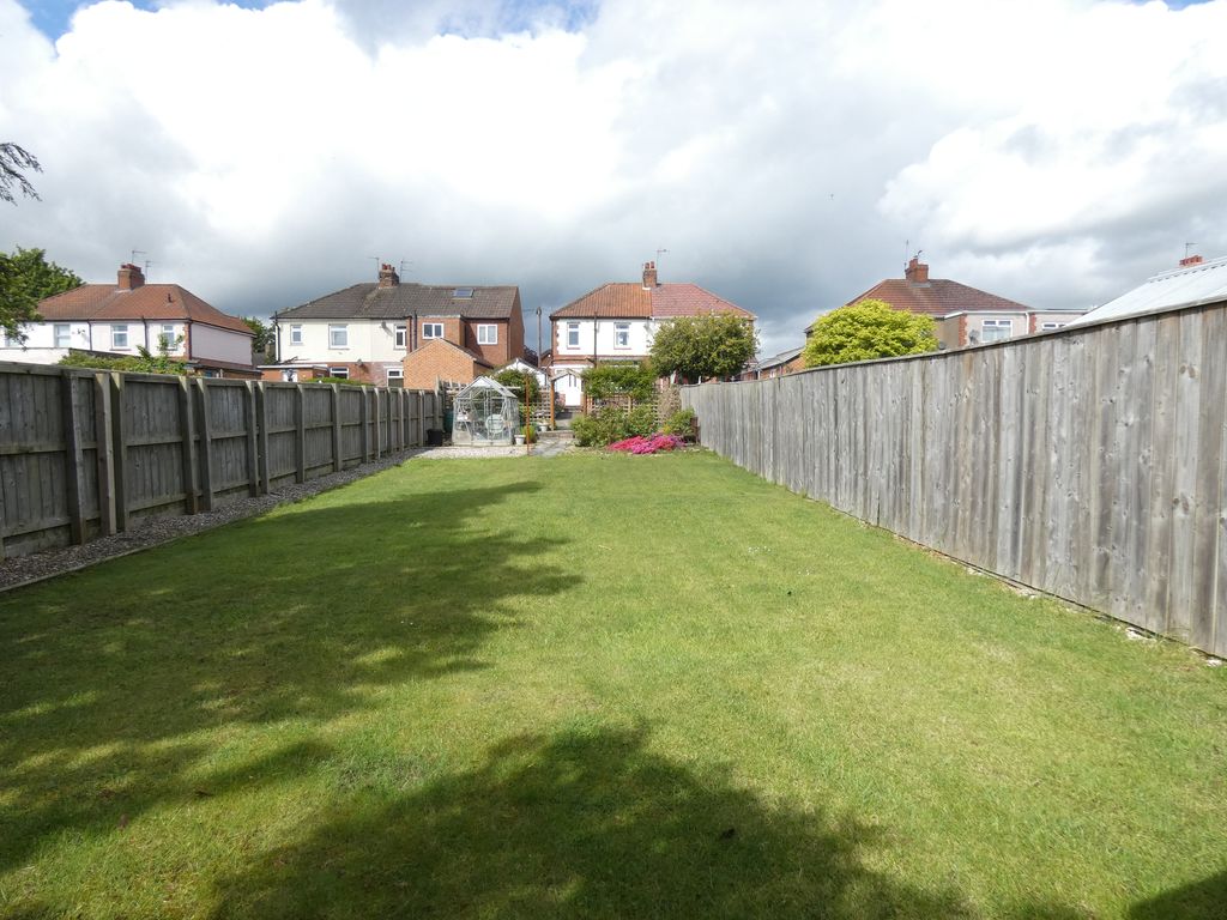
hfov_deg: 81.7
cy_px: 460
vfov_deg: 66.0
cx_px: 614
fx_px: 709
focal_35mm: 20
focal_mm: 3.6
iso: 80
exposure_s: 1/800
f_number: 3.2
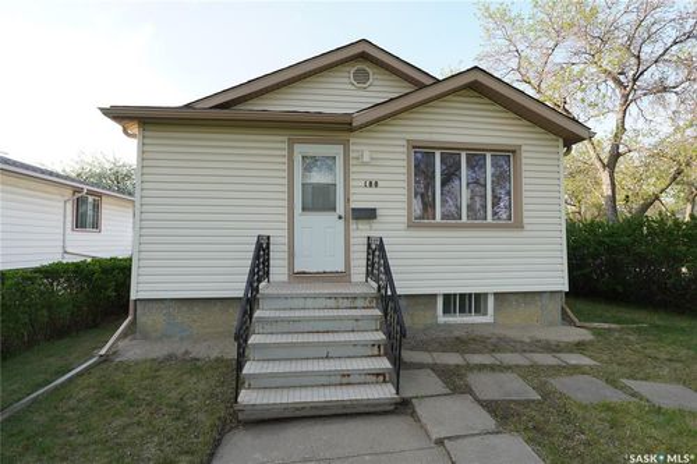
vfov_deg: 72.0
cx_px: 348
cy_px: 232
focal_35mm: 16
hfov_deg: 95.0
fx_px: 319
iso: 100
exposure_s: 1/40
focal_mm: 11
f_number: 7.1
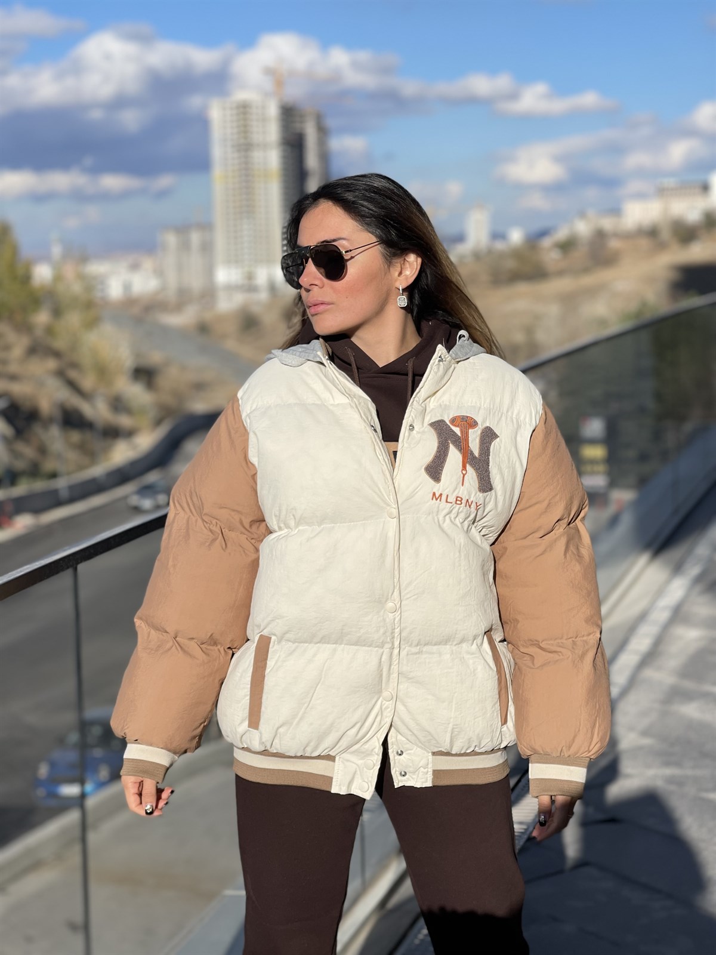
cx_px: 358
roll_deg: +1.4
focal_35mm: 64
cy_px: 478
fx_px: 1765
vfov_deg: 30.3
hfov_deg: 22.9
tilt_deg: -8.0
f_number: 2.2
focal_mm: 7.5
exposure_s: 1/2096
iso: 20
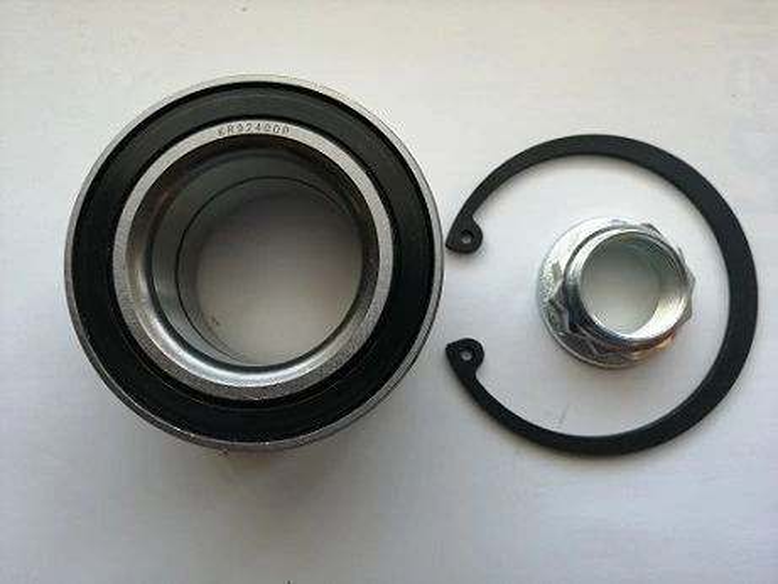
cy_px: 292
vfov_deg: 51.4
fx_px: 607
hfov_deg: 65.3
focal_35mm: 27
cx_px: 389
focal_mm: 3.95
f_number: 1.8
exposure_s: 1/60
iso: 80
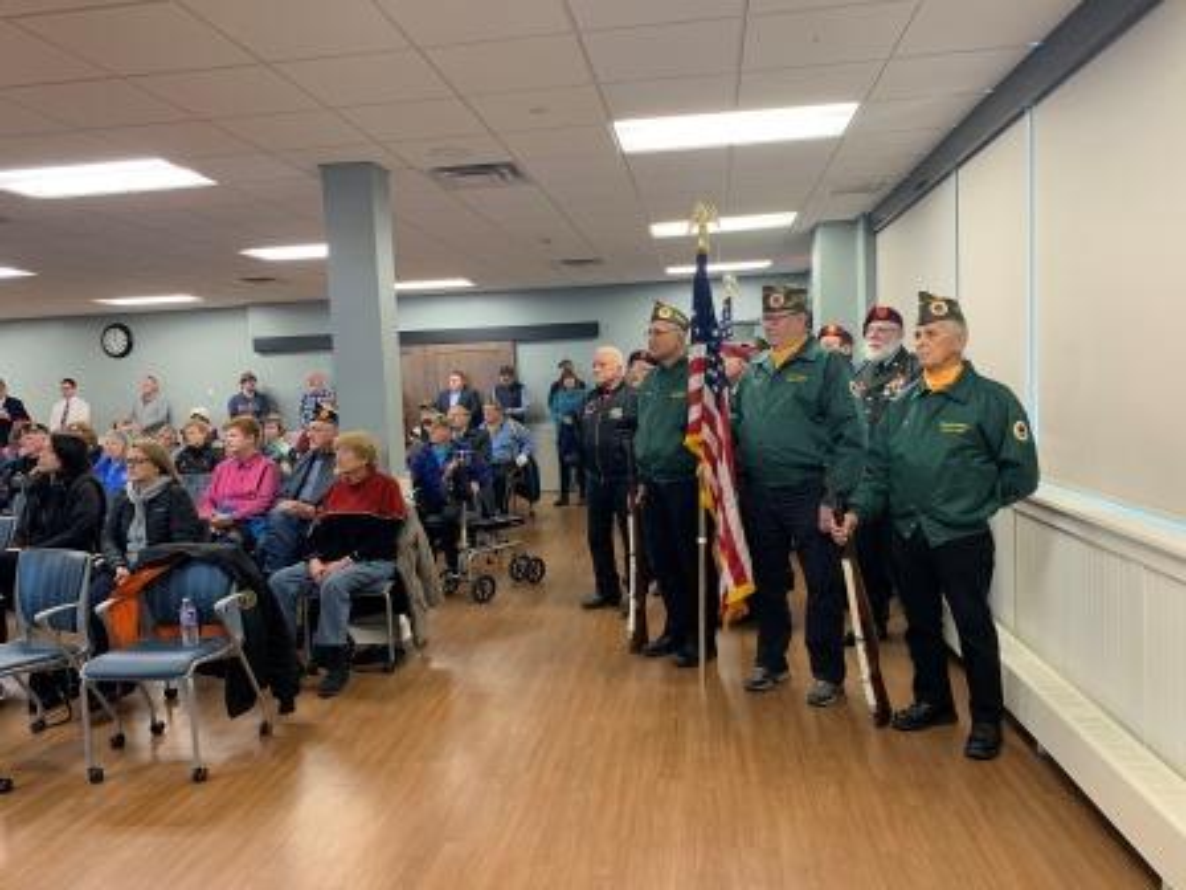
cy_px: 445
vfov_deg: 53.1
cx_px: 593
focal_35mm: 26
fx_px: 891
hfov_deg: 67.3
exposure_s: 1/60
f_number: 1.8
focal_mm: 4.25
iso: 100
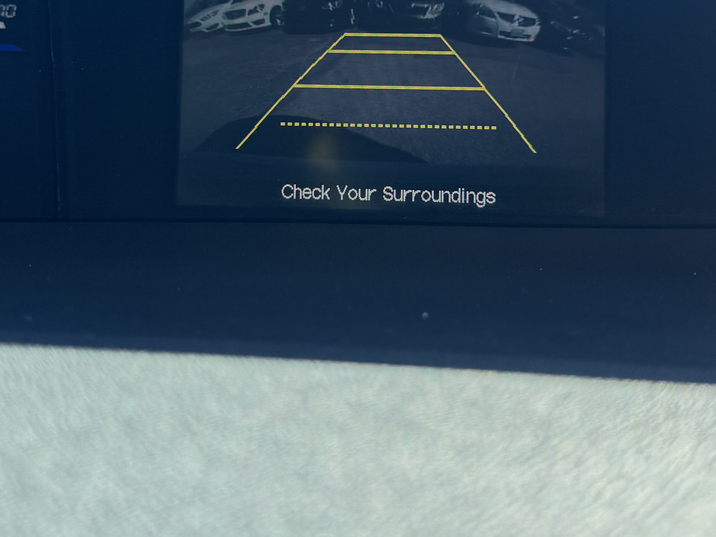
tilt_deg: -11.6
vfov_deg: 25.4
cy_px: 73
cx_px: 365
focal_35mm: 56
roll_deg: +0.0
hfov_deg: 34.3
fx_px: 1158
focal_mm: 6.76
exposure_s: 1/562
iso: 80
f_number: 1.78
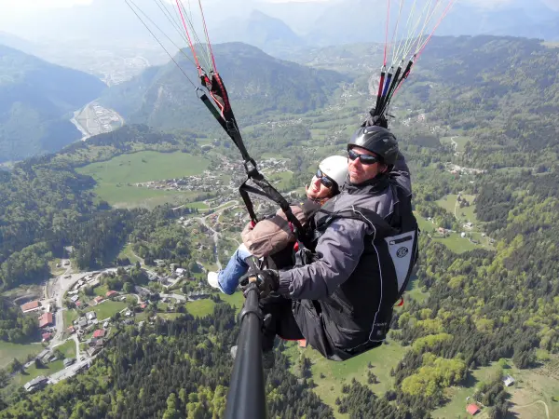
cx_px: 280
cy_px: 210
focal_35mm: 24
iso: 80
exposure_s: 1/500
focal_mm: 4.3
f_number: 4
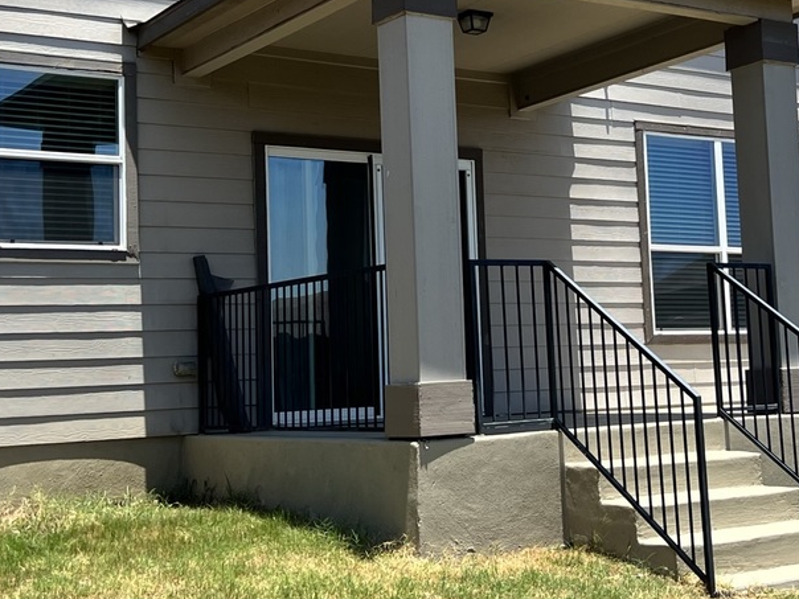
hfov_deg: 30.9
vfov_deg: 23.6
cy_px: 212
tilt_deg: +5.7
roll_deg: +2.4
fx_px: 1431
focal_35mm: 62
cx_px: 557
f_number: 1.5
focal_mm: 5.7
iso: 50
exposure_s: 1/3165
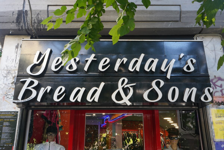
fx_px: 205
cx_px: 112
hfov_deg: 57.2
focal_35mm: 33
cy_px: 75
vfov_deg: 40.0
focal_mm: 33
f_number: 14
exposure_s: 1/30
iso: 1600
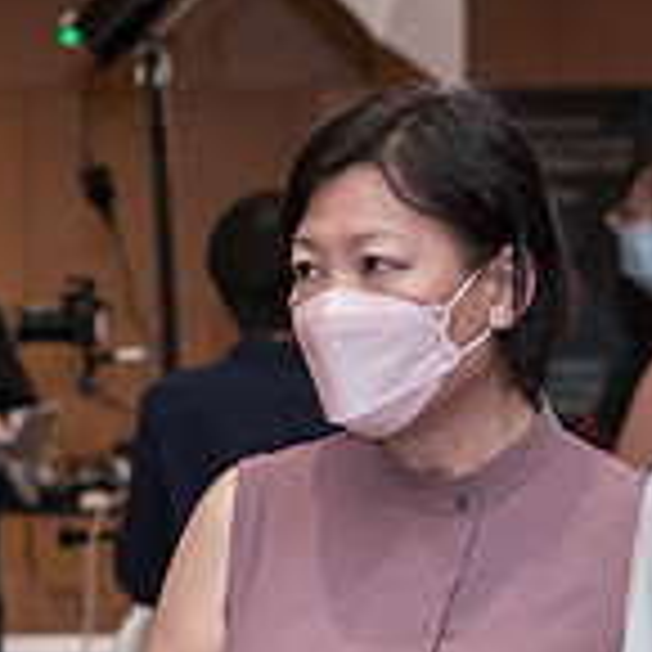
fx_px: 8162
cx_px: 319
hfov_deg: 4.6
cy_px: 636
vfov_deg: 4.6
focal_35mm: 383
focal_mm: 52
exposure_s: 1/100
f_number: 2.8
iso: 1600
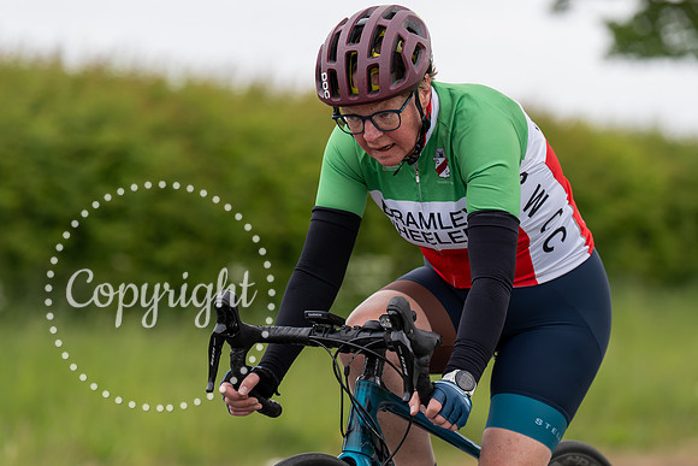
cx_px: 353
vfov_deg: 7.4
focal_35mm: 186
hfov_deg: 11.0
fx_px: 3615
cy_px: 206
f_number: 3.2
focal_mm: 142
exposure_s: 1/1250
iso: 250
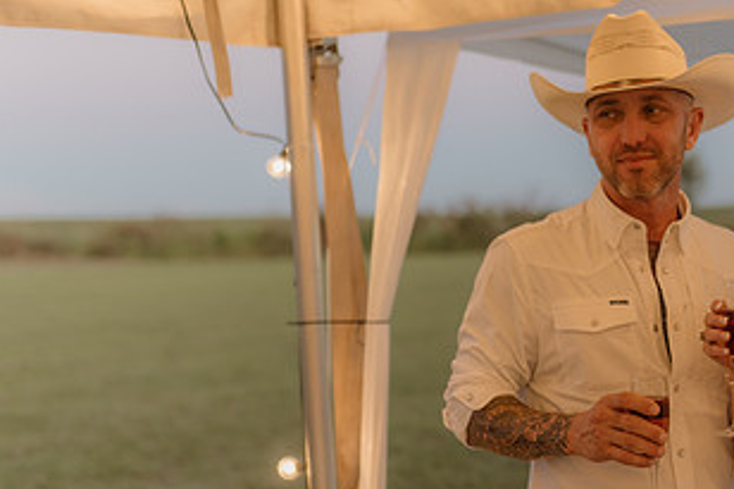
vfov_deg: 20.5
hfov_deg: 29.4
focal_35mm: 66
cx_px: 651
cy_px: 347
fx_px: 1345
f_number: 1.4
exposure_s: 1/160
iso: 500
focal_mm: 35
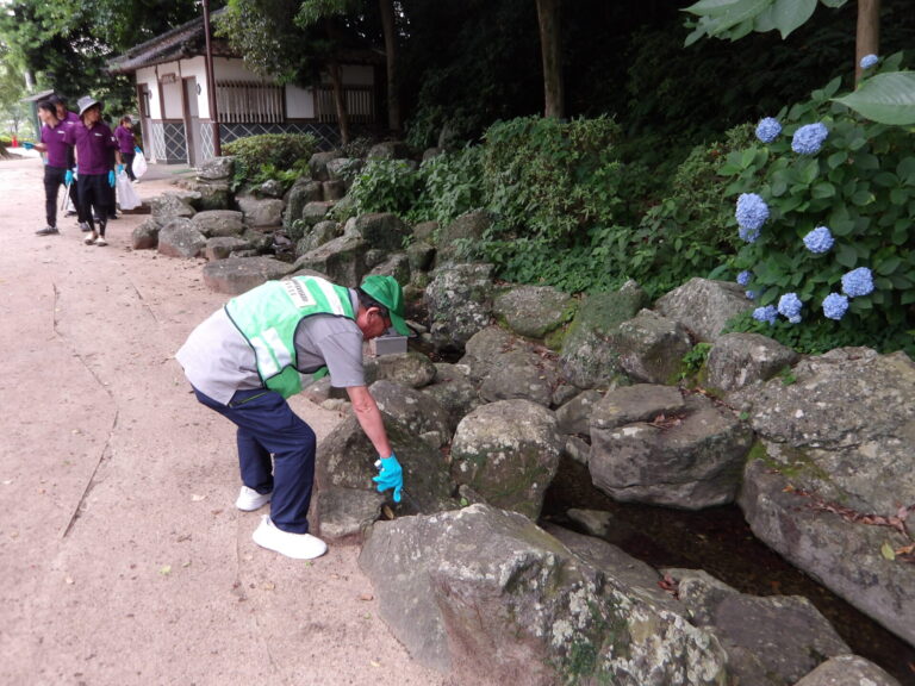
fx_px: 714
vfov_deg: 51.4
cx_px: 458
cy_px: 343
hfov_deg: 65.3
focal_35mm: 27
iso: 100
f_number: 3
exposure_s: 1/30
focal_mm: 4.9
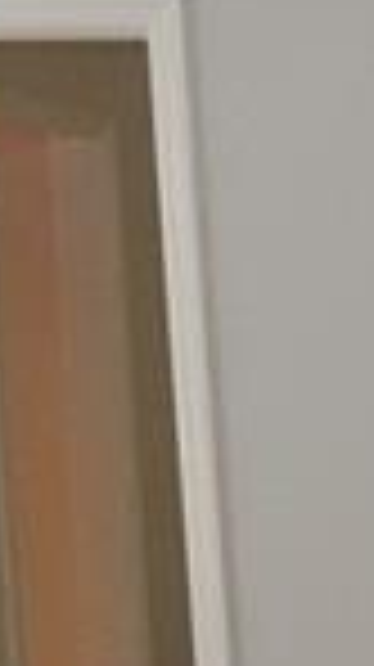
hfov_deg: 6.2
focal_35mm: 166
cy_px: 729
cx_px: 1446
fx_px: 2933
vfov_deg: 12.7
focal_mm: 4
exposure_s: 1/30
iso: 200
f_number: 3
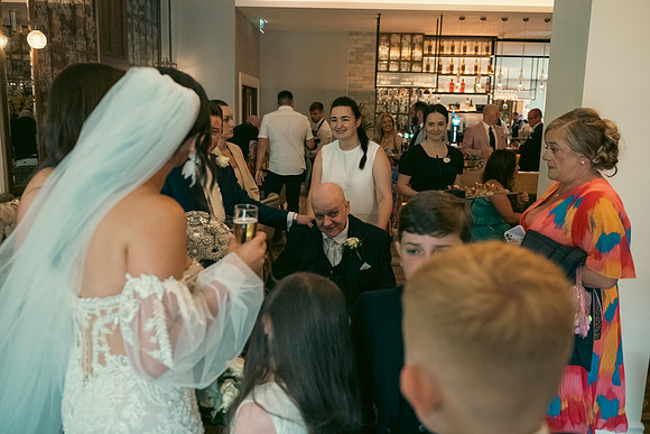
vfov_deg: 42.3
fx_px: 560
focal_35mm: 31
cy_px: 217
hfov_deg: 60.3
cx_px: 325
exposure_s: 1/160
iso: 1600
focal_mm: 31
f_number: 3.5
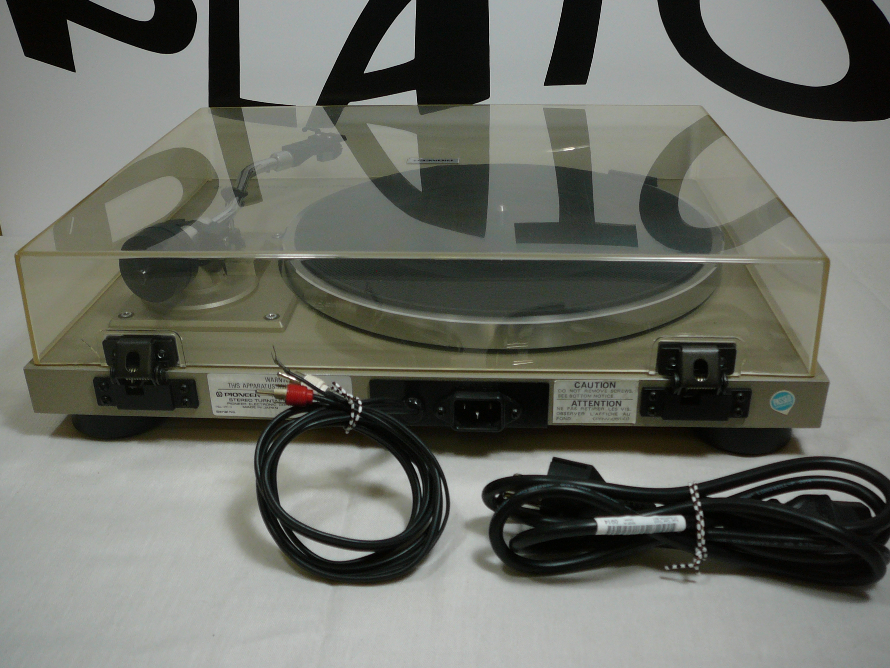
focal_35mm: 35
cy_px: 334
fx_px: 900
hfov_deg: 52.6
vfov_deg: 40.7
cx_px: 445
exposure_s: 1/40
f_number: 2.8
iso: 100
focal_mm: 5.2
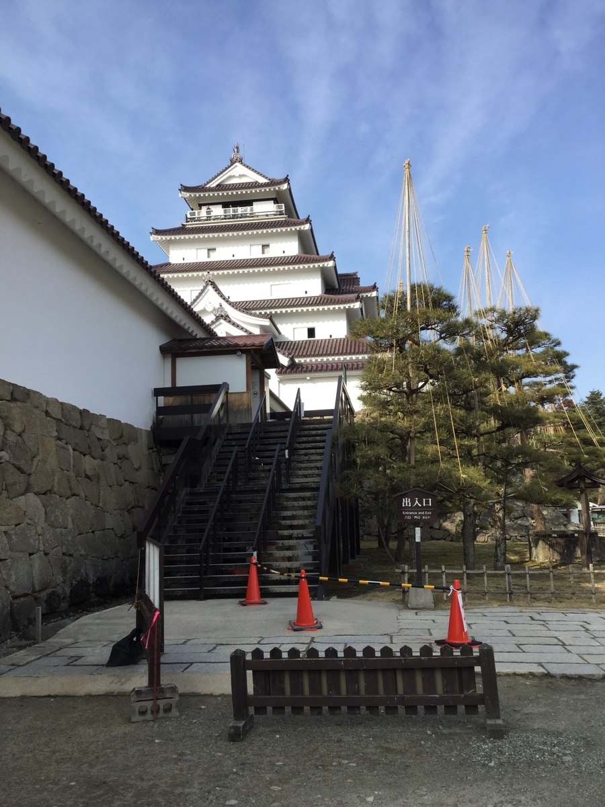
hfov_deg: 45.4
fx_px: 722
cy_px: 404
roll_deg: +0.6
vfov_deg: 58.4
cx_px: 302
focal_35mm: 31
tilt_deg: +8.4
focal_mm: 3.3
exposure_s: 1/691
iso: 25
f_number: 2.4
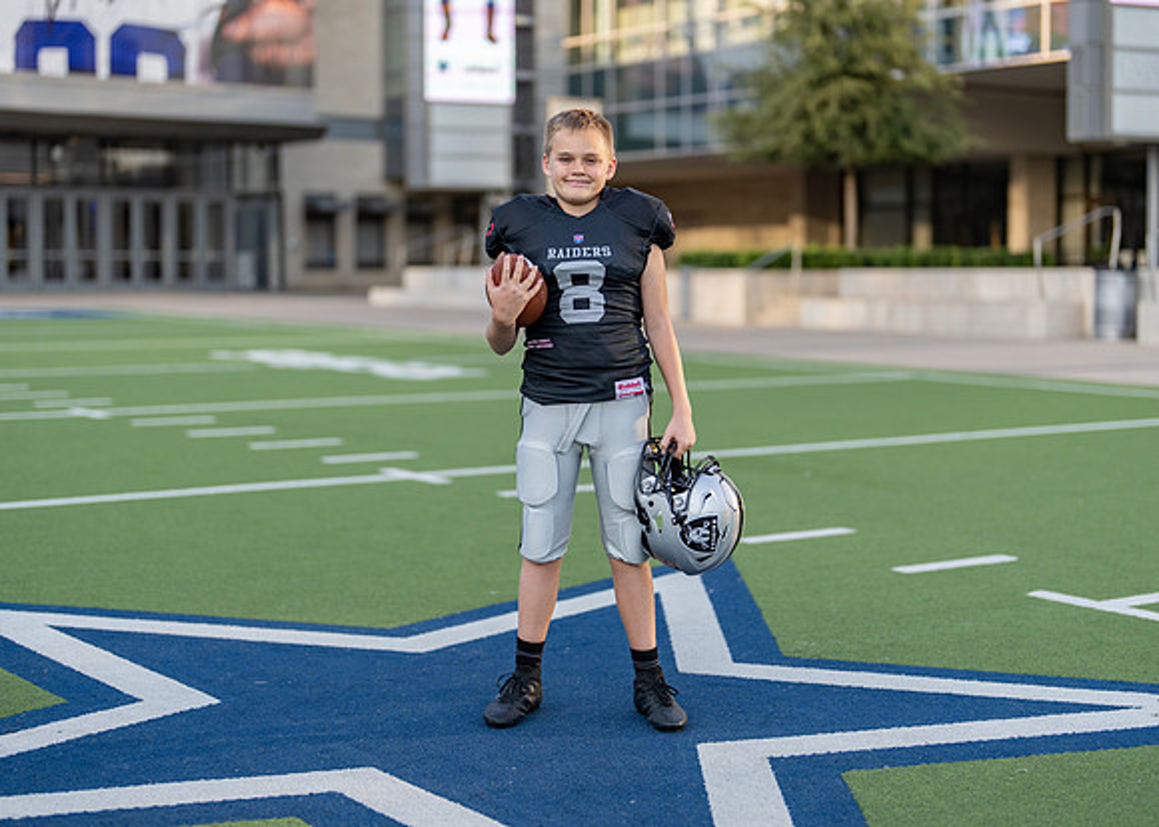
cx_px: 591
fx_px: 1952
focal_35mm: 59
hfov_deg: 33.1
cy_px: 377
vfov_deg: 23.9
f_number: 1.2
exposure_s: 1/2000
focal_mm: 50
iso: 100
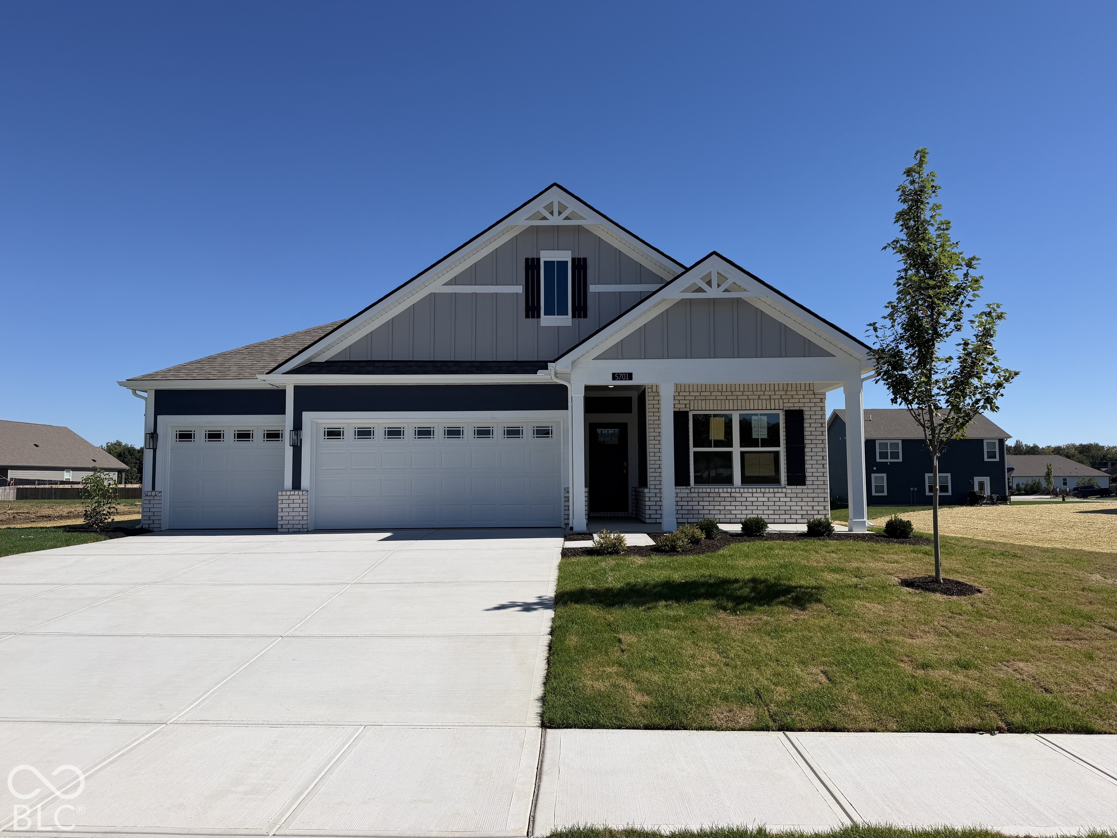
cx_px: 558
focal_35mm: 24
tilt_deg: +3.9
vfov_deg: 56.8
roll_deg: +0.8
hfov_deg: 71.6
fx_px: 774
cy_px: 419
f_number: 1.78
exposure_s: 1/7353
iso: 80
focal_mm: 6.76
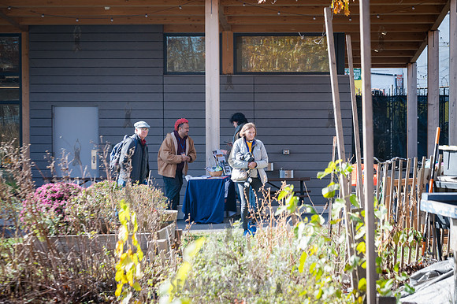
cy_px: 152
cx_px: 228
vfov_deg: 14.4
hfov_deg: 21.5
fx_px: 1205
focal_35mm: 95
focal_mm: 94
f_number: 5.6
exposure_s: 1/320
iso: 1000
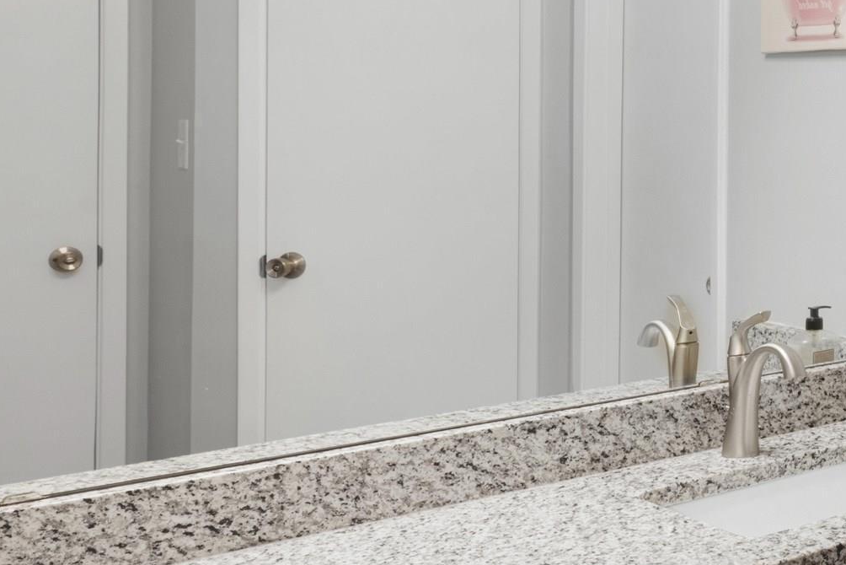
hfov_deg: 27.7
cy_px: 113
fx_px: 1222
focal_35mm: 52
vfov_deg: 25.6
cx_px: 1233
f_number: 13
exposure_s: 1/8
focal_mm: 17
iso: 400
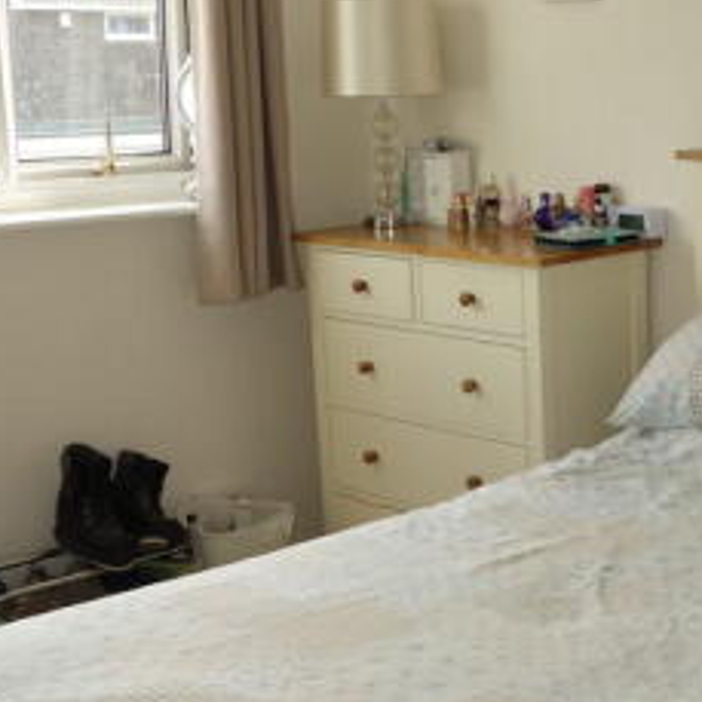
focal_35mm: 68
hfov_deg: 24.6
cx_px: 642
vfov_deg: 25.3
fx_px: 1560
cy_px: 400
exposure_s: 1/100
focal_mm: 10.4
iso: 125
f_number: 4
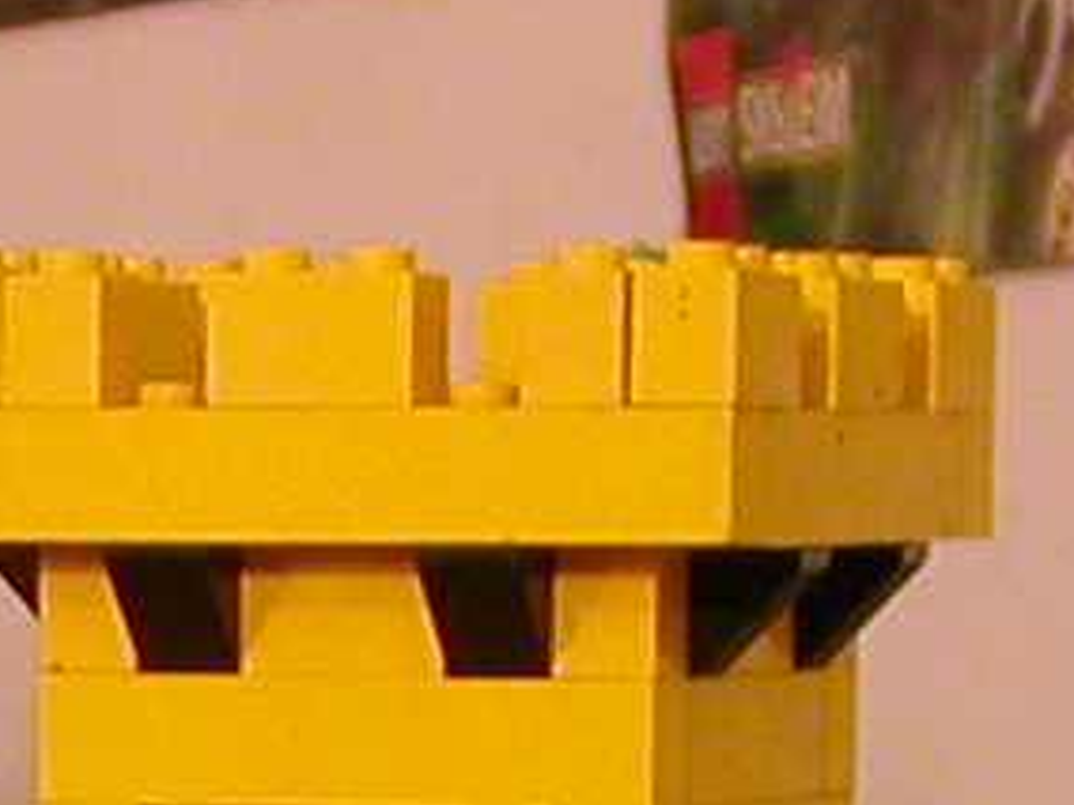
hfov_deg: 7.1
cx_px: -155
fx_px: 8563
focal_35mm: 276
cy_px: 2230
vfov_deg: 5.2
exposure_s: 1/5.1
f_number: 3.2
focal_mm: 7.5
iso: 100
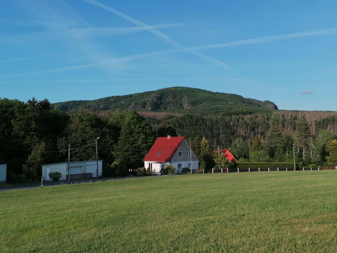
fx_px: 380
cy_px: 126
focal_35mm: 39
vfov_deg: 36.8
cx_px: 168
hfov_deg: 47.9
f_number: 1.8
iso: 50
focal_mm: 4.75
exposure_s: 1/1988
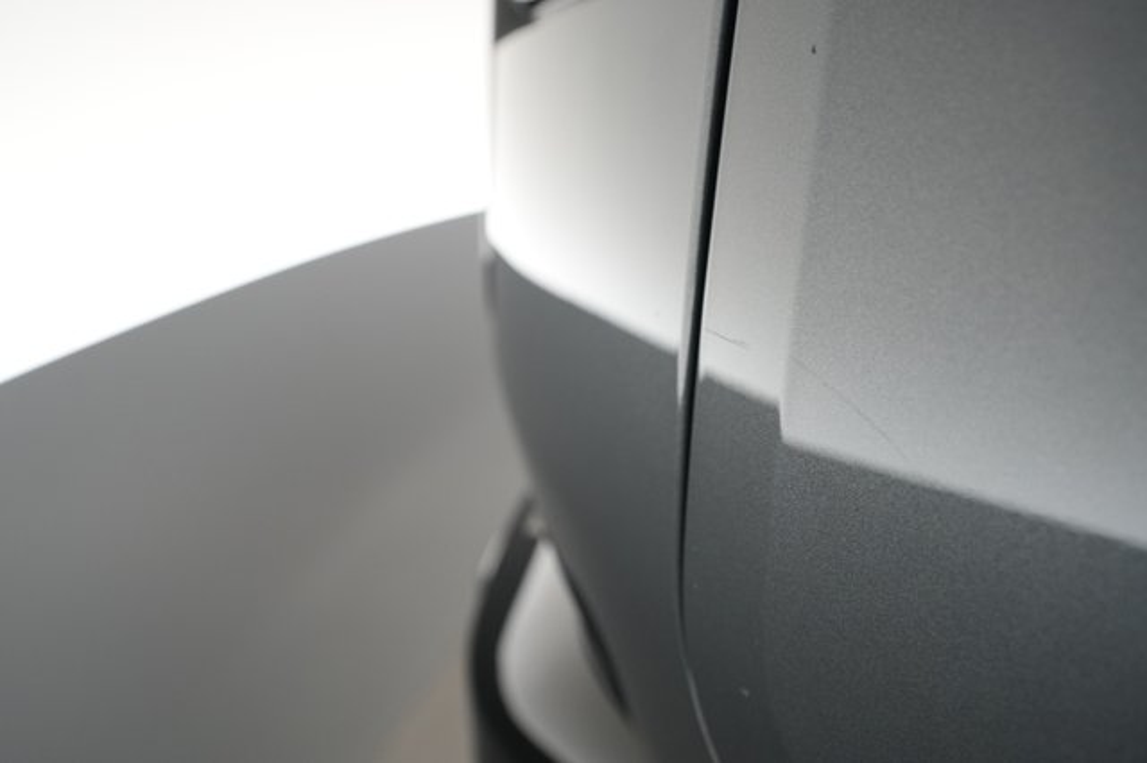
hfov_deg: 65.5
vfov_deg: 46.4
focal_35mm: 28
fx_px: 892
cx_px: 574
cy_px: 382
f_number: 4.5
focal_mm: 28
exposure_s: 1/100
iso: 2000
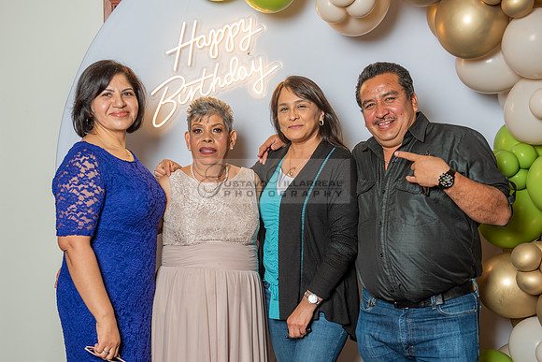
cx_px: 259
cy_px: 203
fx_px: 851
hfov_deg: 35.3
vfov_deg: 24.0
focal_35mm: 57
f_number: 4
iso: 200
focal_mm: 45
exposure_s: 1/160
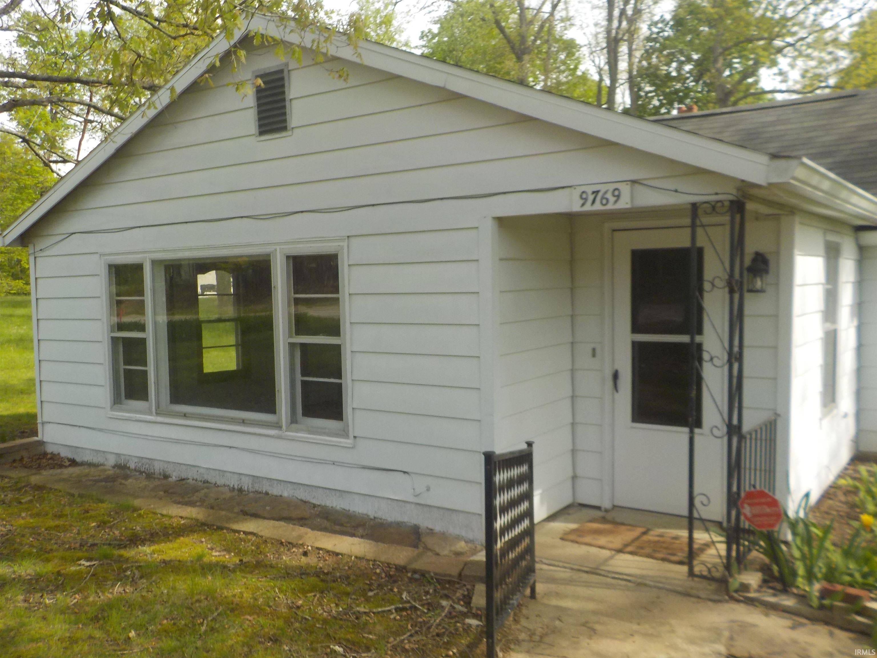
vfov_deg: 46.8
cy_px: 329
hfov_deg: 60.0
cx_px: 438
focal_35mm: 30
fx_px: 760
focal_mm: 4.1
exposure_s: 1/500
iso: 125
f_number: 3.3
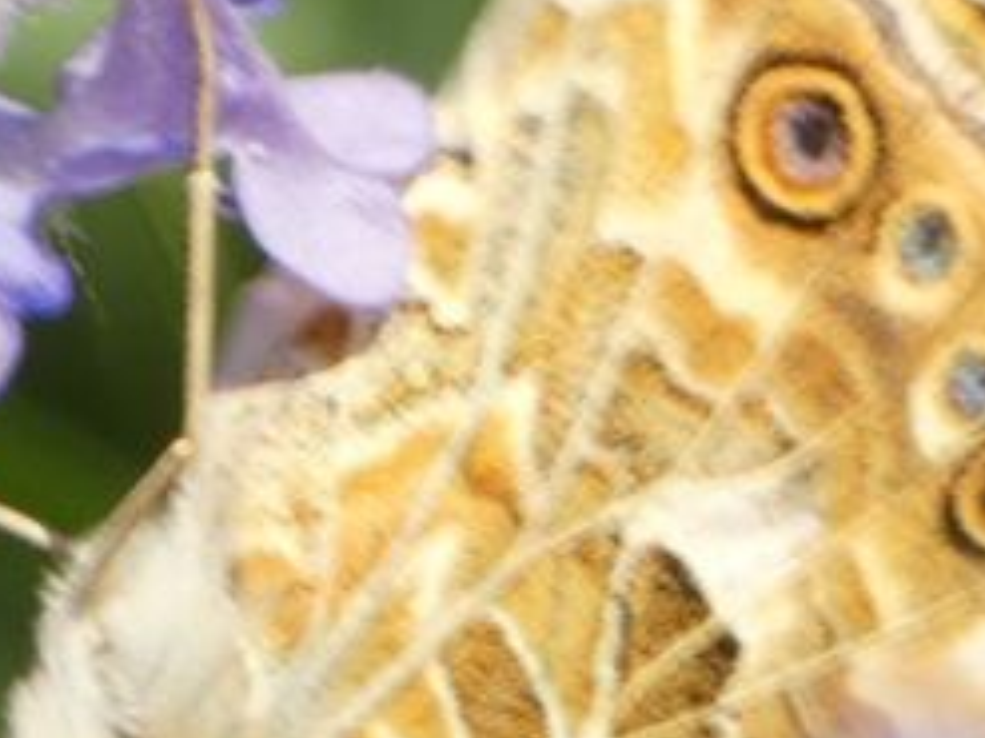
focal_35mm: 2352
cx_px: 624
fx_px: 66894
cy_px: 686
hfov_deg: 0.8
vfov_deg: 0.6
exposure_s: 1/160
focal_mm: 121.9
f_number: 5.6
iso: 80
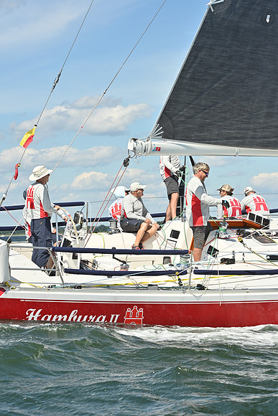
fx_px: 1158
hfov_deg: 13.7
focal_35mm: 100
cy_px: 208
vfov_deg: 20.4
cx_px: 139
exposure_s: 1/1000
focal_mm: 100
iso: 250
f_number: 9
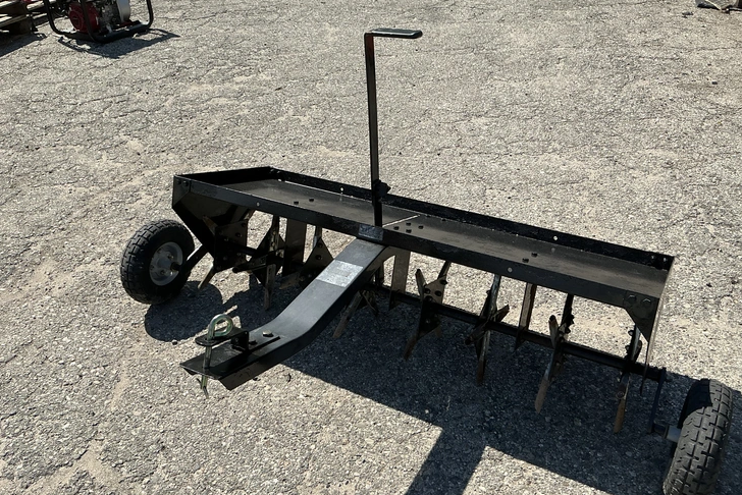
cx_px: 380
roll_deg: +3.0
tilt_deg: -30.0
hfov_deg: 61.9
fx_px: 619
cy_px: 217
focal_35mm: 30
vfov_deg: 43.6
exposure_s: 1/1577
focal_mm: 3
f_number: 1.8
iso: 25
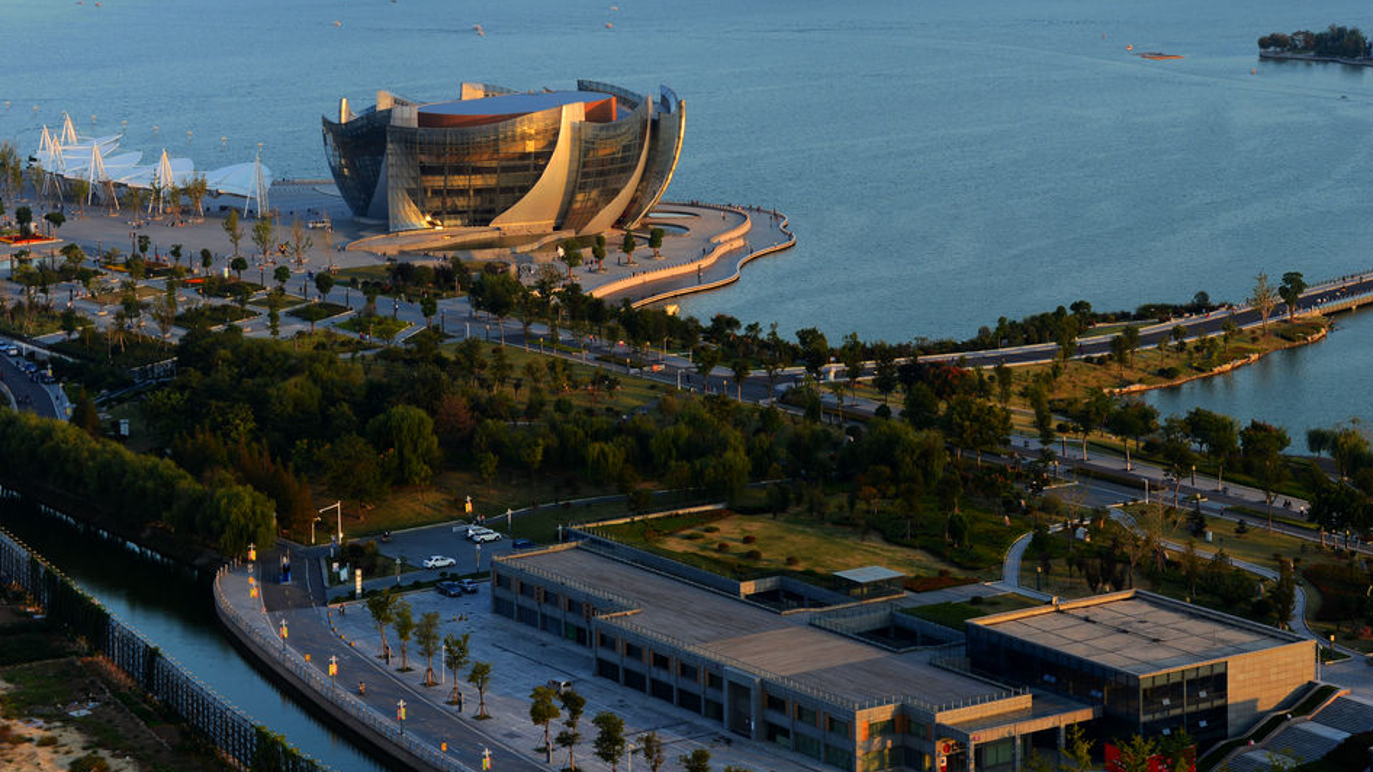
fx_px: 3386
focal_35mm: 93
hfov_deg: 22.7
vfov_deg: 12.9
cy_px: 115
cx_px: 1004
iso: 100
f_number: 8
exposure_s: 1/80
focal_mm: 60
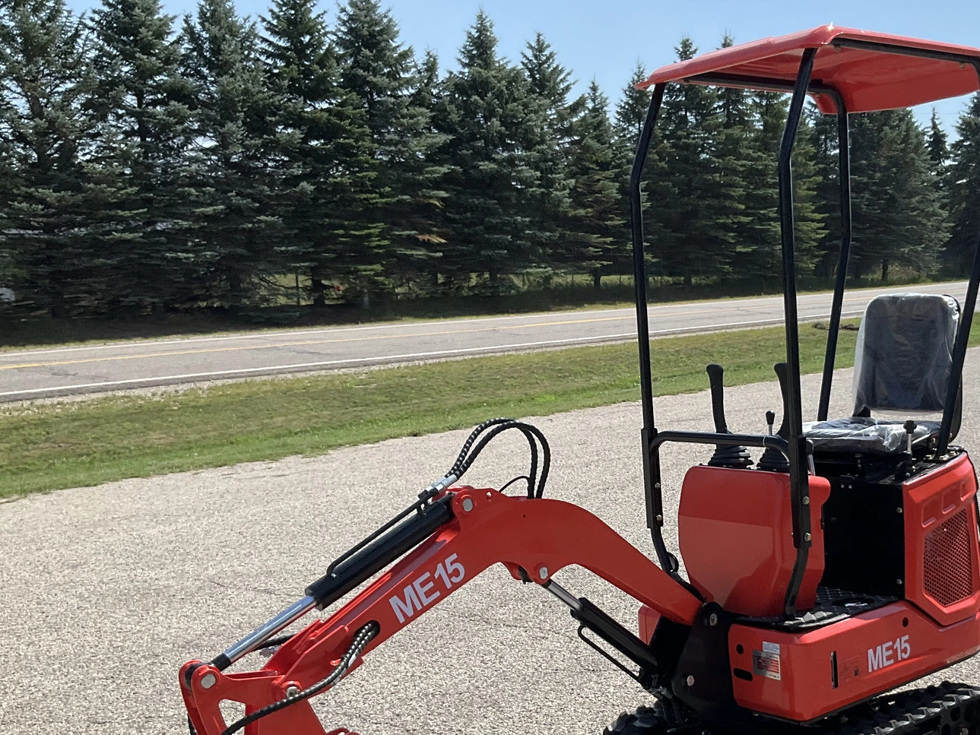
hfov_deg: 41.3
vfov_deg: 31.8
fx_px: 1274
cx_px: 687
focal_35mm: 45
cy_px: 524
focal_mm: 3
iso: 25
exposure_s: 1/1675
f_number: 1.8
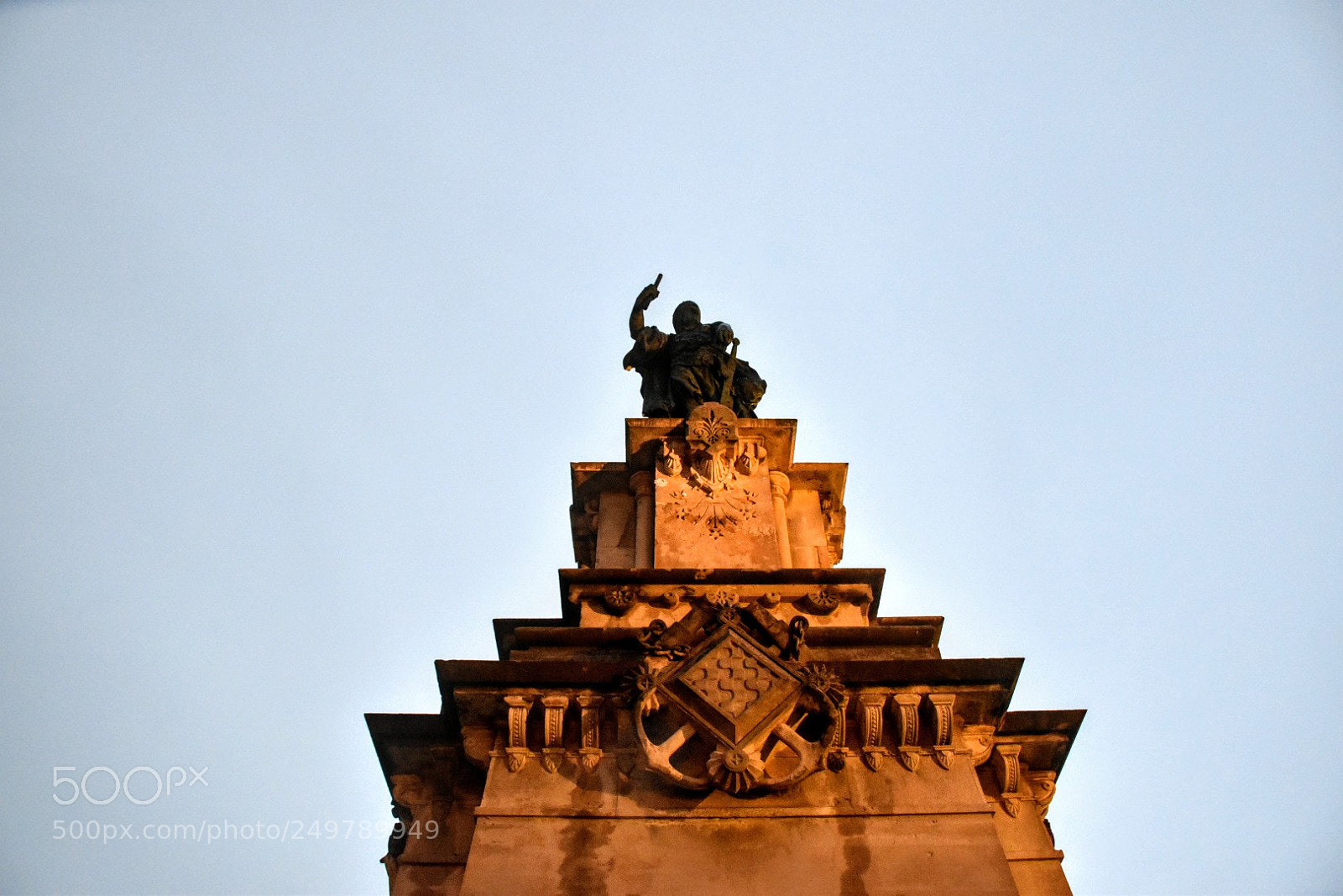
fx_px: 1007
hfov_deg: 67.4
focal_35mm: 27
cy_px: 448
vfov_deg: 47.9
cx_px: 672
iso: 5000
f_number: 5.6
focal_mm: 18
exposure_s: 1/40
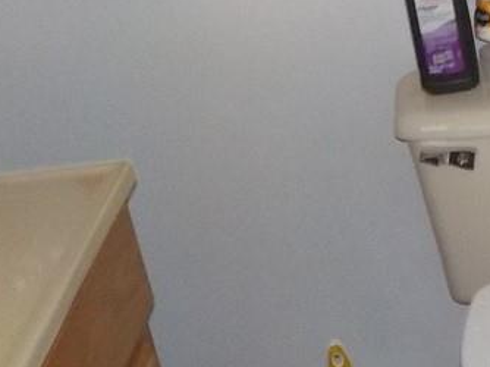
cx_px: 647
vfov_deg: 16.0
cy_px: 206
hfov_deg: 19.6
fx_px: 1301
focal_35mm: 92
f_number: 3.3
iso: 500
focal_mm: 4.1
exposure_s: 1/15
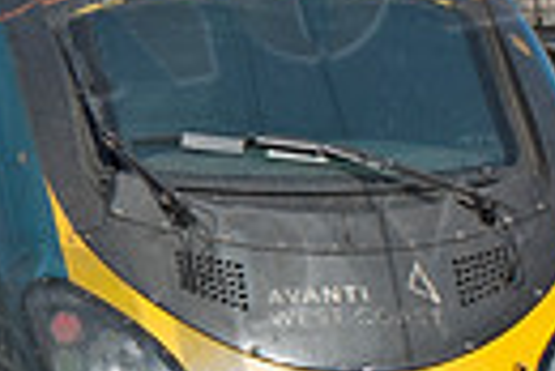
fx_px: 3503
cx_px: 111
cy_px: 149
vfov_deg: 6.1
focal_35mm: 227
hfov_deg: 9.0
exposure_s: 1/400
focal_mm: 34
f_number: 10
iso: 200
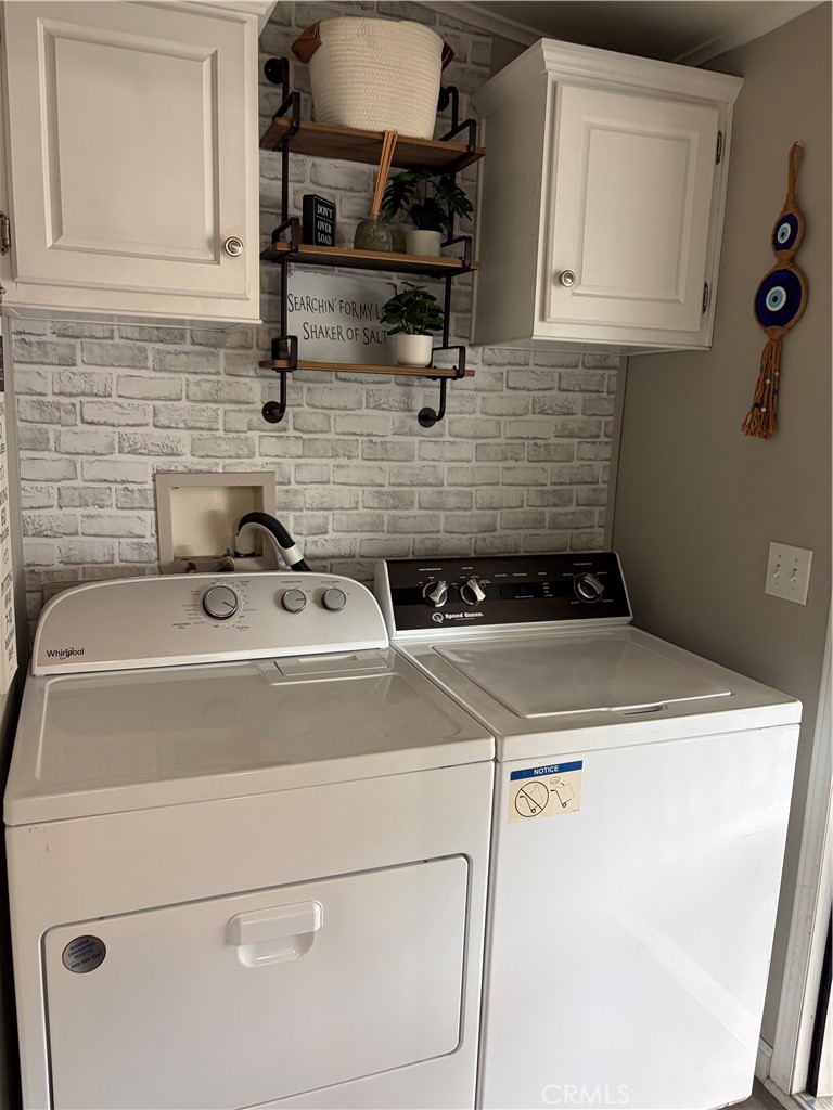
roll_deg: -3.5
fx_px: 834
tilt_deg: -8.8
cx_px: 416
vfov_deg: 67.3
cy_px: 555
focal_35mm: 26
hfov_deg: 53.1
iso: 125
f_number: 1.6
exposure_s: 1/120
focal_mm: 5.96
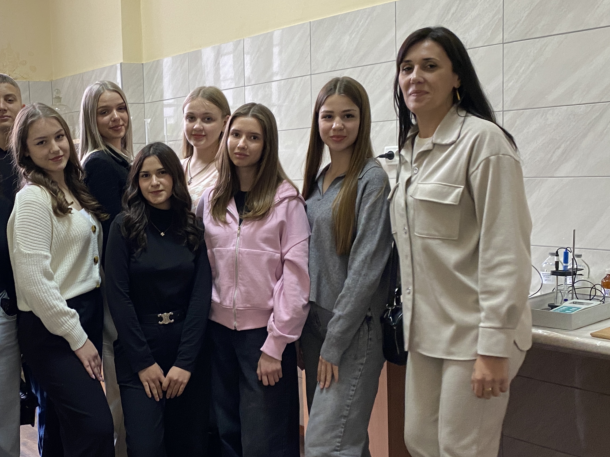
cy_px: 246
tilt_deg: -7.4
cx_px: 136
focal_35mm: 46
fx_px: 811
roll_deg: +2.2
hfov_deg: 39.8
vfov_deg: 31.5
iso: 160
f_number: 1.8
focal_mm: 4.25
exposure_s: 1/50
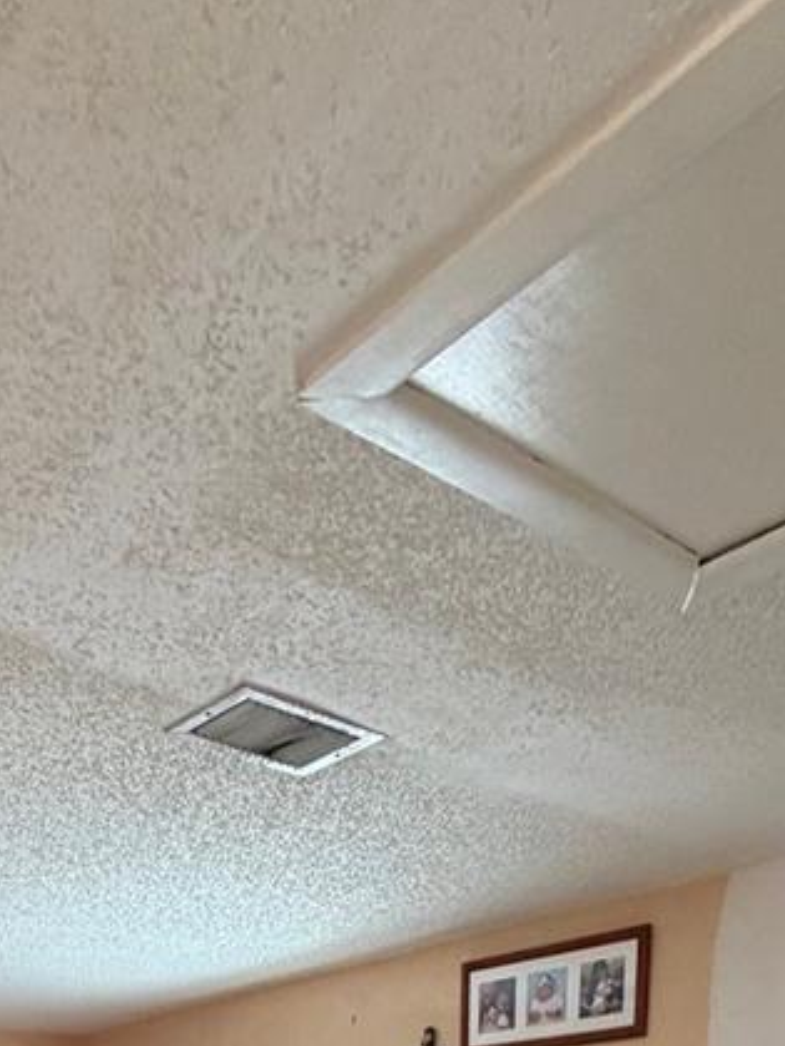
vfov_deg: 31.8
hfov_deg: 35.7
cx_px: 274
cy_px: 1444
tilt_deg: -11.1
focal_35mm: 40
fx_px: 1209
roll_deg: -0.1
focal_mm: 2.22
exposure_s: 1/60
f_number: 2.2
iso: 320
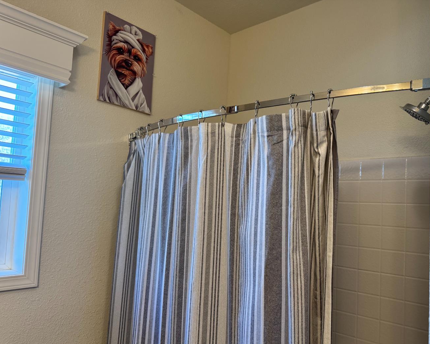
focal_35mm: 27
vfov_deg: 53.1
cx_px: 247
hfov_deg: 63.7
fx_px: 344
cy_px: 185
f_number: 1.78
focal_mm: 6.76
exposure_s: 1/120
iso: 160
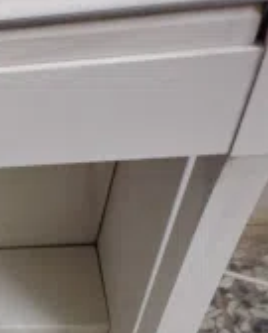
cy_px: 377
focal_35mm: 89
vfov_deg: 20.4
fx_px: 880
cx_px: -363
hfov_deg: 13.2
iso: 4488
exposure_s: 1/100
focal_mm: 5.25
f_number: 1.75
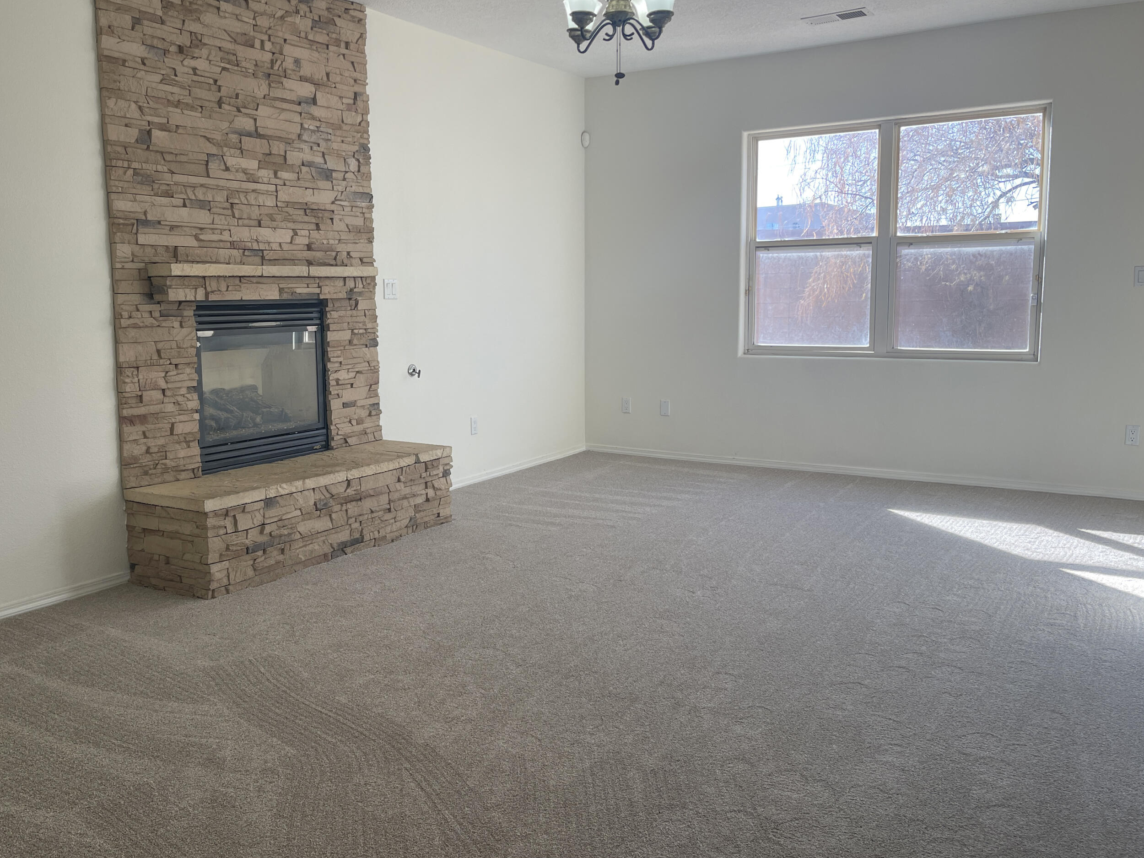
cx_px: 500
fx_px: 991
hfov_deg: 59.8
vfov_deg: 46.8
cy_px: 402
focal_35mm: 30
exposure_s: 1/231
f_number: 1.6
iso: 32
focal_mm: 5.1
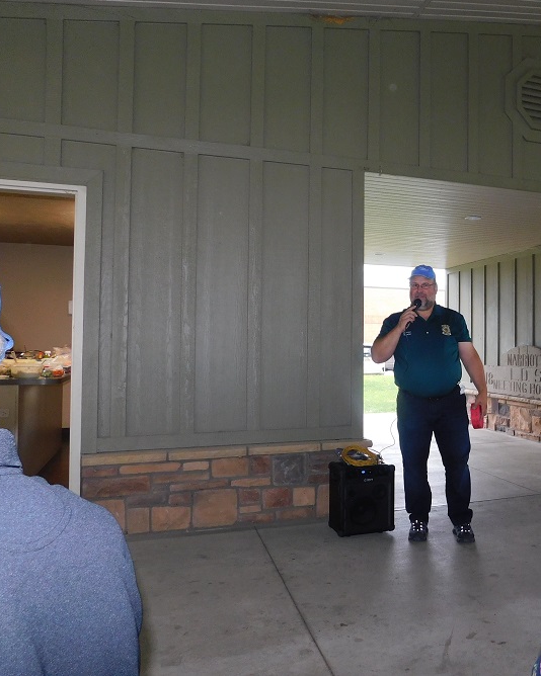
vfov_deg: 57.2
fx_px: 621
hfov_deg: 45.4
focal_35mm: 31
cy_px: 327
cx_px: 409
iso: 200
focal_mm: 4
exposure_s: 1/30
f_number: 3
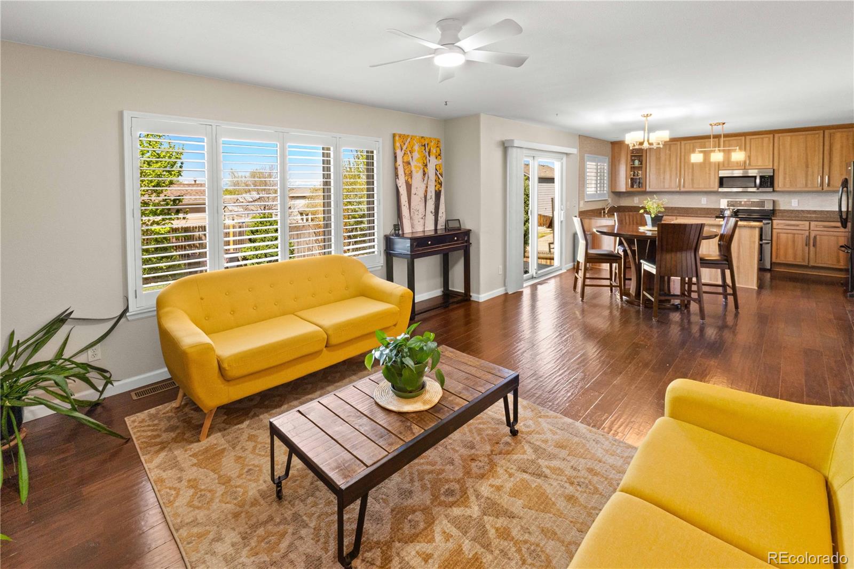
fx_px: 356
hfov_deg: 100.4
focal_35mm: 15
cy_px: 284
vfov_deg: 77.3
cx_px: 427
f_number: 10
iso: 200
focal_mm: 10
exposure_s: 1/3
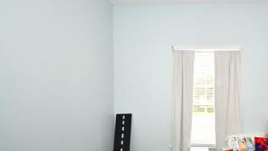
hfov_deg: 71.8
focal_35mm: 24
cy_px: 111
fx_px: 171
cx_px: 196
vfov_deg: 46.2
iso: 640
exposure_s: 1/60
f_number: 4.5
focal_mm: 10
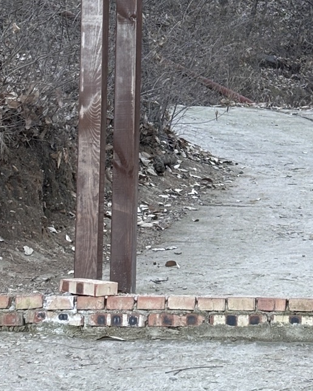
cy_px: -54
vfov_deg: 12.1
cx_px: 300
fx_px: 1819
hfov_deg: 9.8
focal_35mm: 157
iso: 50
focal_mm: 5.96
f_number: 1.6
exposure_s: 1/171
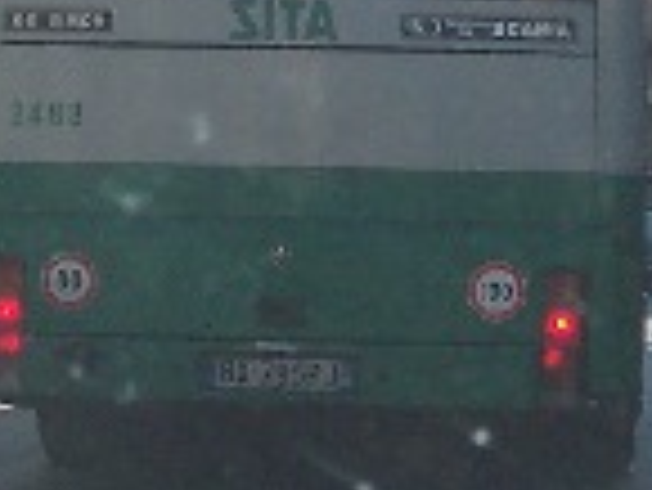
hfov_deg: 9.4
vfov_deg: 7.0
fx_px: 3959
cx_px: 153
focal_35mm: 210
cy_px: -229
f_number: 4.8
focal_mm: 8
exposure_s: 1/350
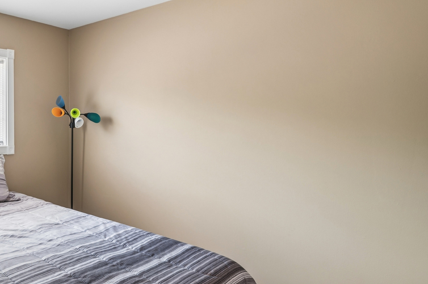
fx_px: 333
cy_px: 119
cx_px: 16
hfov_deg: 53.9
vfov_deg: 46.1
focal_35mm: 28
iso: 400
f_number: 8
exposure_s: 1/13
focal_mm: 13
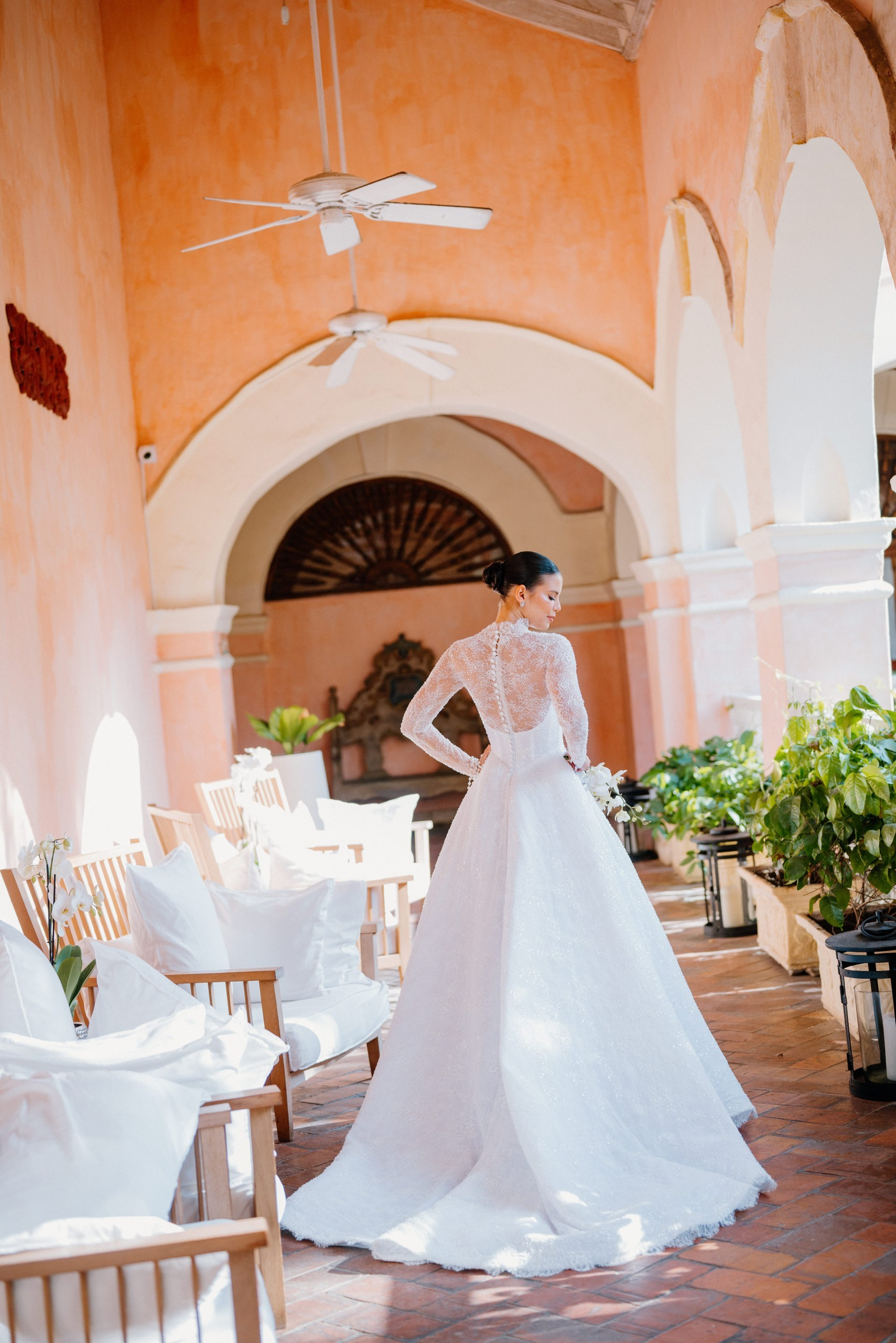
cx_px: 448
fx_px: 1866
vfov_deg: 39.6
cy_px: 672
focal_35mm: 50
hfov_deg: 27.0
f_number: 2.2
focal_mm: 50
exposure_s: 1/1250
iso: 500
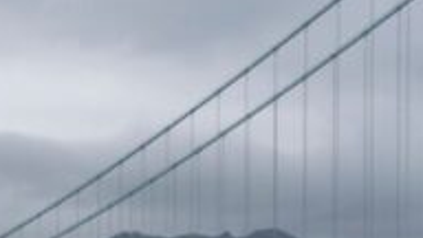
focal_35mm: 130
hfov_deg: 16.1
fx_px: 1458
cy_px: 366
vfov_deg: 9.1
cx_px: -26
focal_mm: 31
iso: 100
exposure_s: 1/400
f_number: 6.3
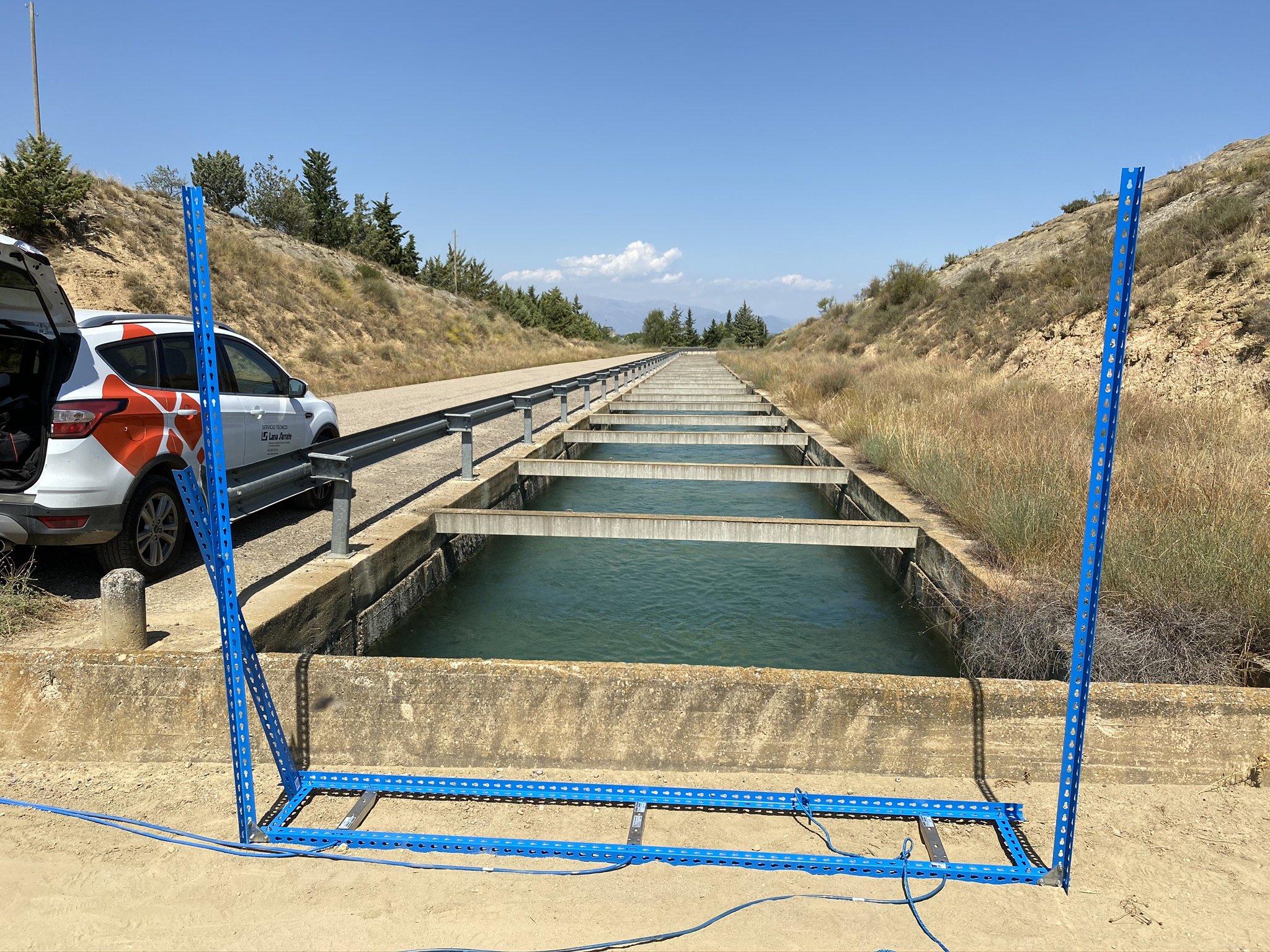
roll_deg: -0.3
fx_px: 954
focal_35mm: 26
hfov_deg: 67.3
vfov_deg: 53.1
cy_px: 476
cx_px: 635
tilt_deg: -7.9
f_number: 1.8
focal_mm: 4.25
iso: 32
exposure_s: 1/3846
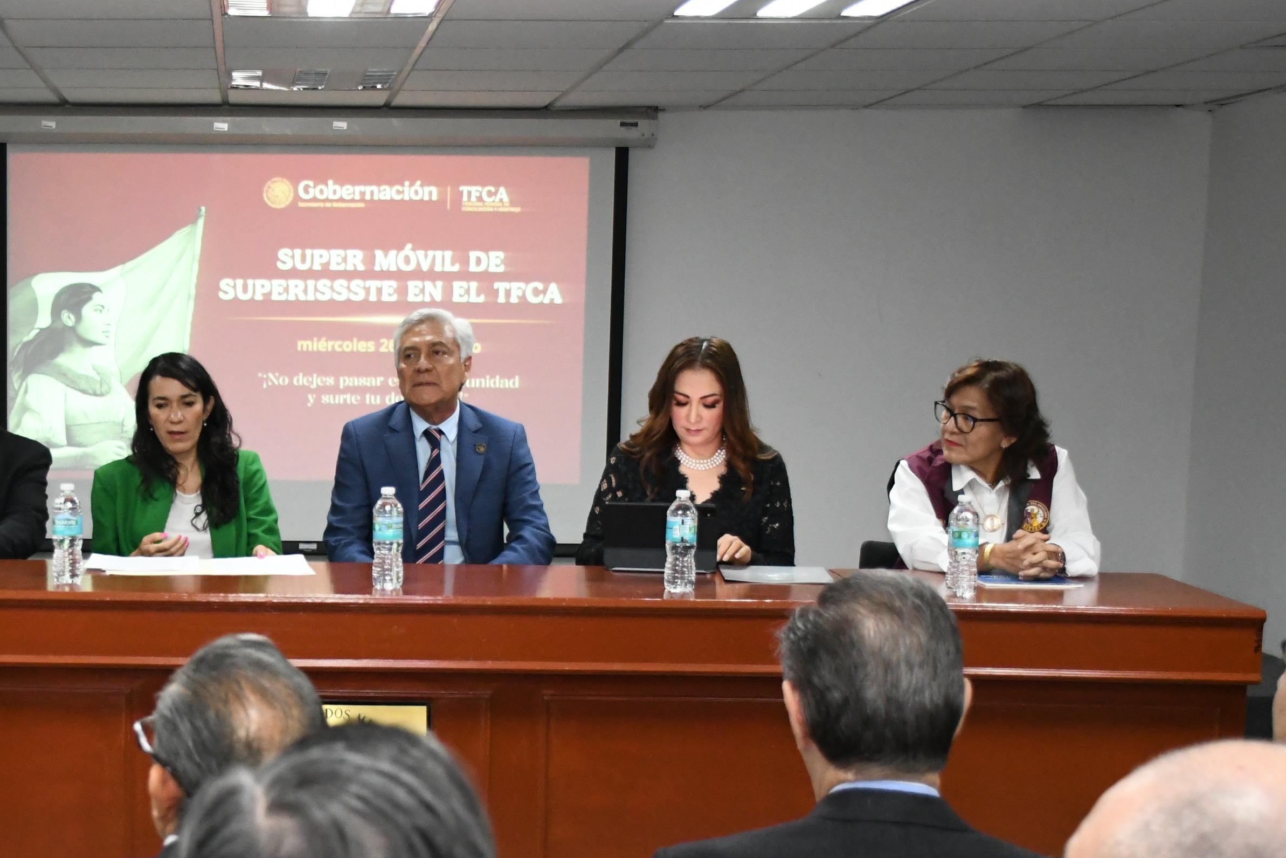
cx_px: 204
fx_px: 2250
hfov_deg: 30.9
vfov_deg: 21.5
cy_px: 583
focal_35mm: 63
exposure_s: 1/100
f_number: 3.8
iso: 3200
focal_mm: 24
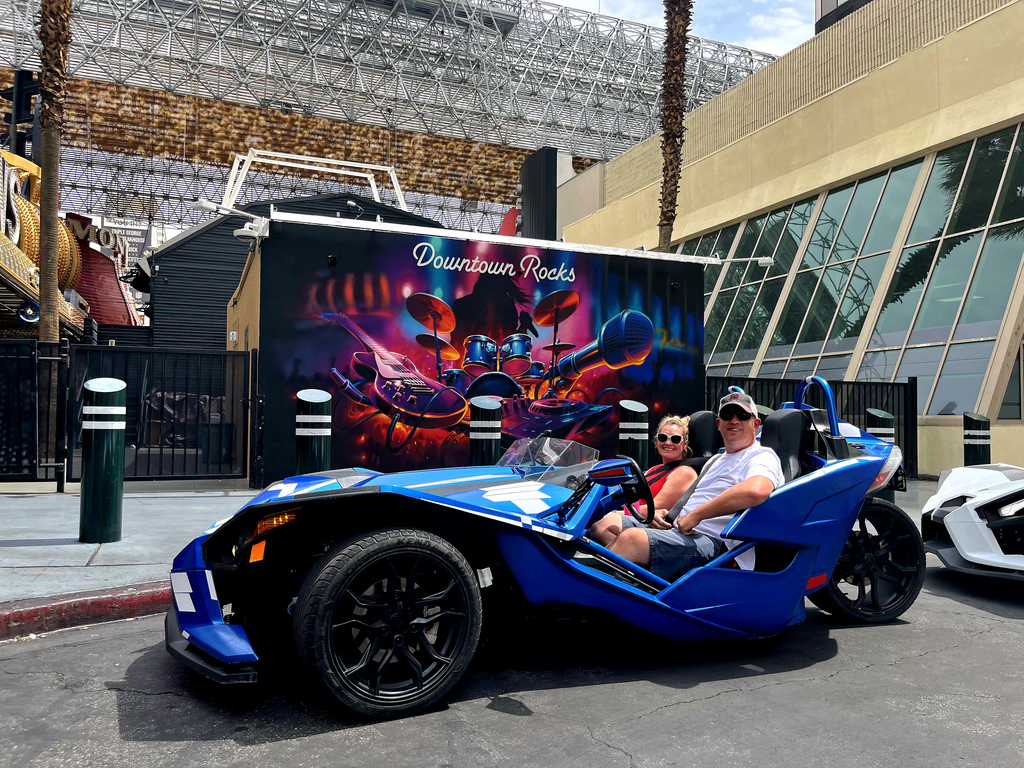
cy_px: 384
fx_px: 769
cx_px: 512
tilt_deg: +1.8
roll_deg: -0.7
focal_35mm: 26
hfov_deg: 67.3
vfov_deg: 53.1
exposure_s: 1/1667
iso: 50
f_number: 1.6
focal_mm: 5.1
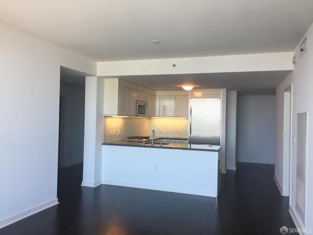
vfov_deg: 48.2
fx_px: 262
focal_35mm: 29
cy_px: 118
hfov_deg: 61.7
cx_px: 156
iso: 32
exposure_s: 1/40
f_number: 2.2
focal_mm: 4.15
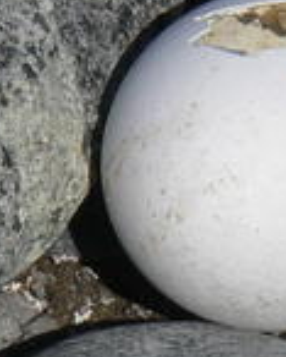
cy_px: -164
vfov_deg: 1.3
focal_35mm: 1492
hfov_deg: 1.0
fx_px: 15770
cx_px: 435
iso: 80
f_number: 7.1
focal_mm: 46.3
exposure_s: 1/500
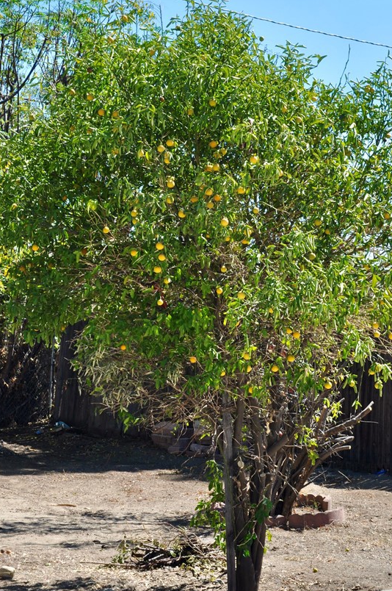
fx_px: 1195
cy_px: 280
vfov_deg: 27.7
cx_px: 244
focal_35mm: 73
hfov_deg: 18.6
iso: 200
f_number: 11
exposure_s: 1/125
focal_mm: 36
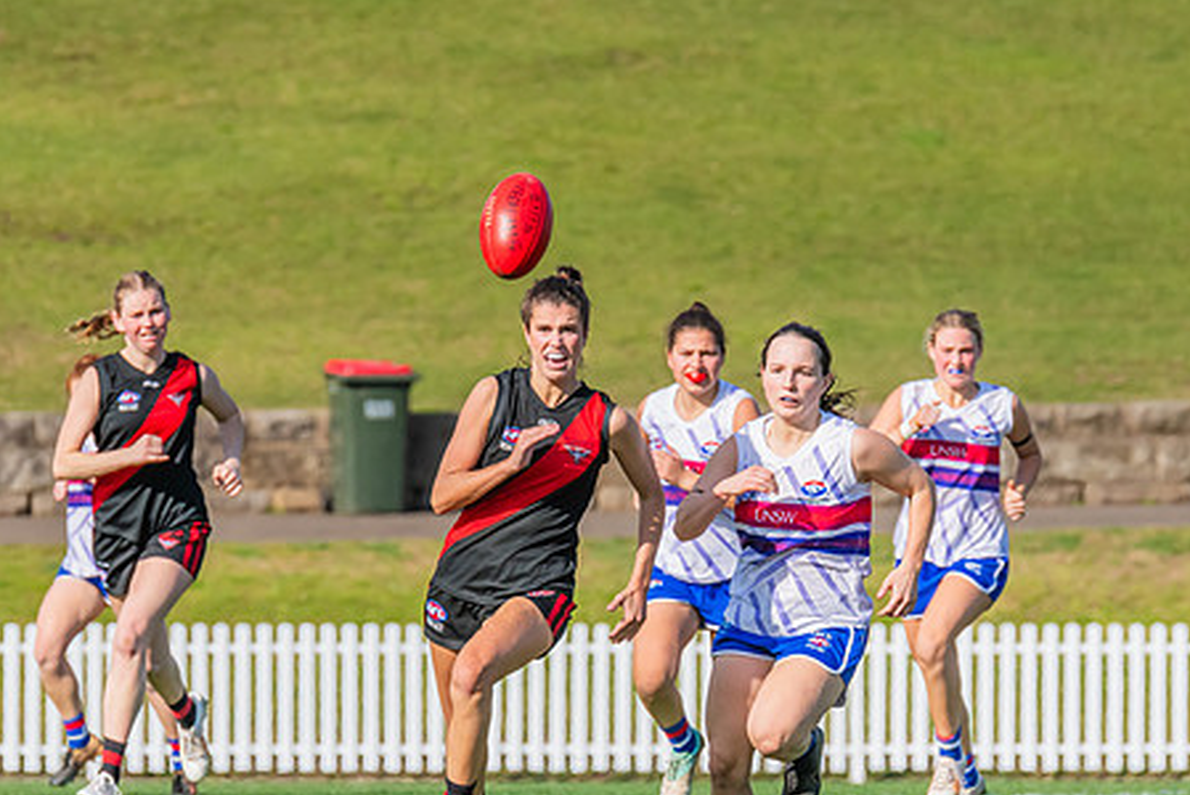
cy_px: 475
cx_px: 624
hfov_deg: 2.9
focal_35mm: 713
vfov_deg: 1.9
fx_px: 23583
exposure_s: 1/1250
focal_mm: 420
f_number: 11
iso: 800
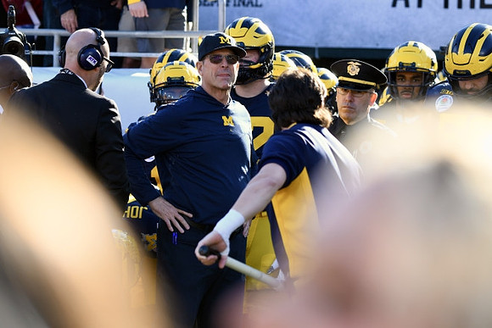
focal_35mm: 216
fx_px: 2953
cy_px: 164
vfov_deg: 6.4
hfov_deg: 9.5
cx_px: 246
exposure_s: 1/320
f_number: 5.3
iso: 250
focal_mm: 180
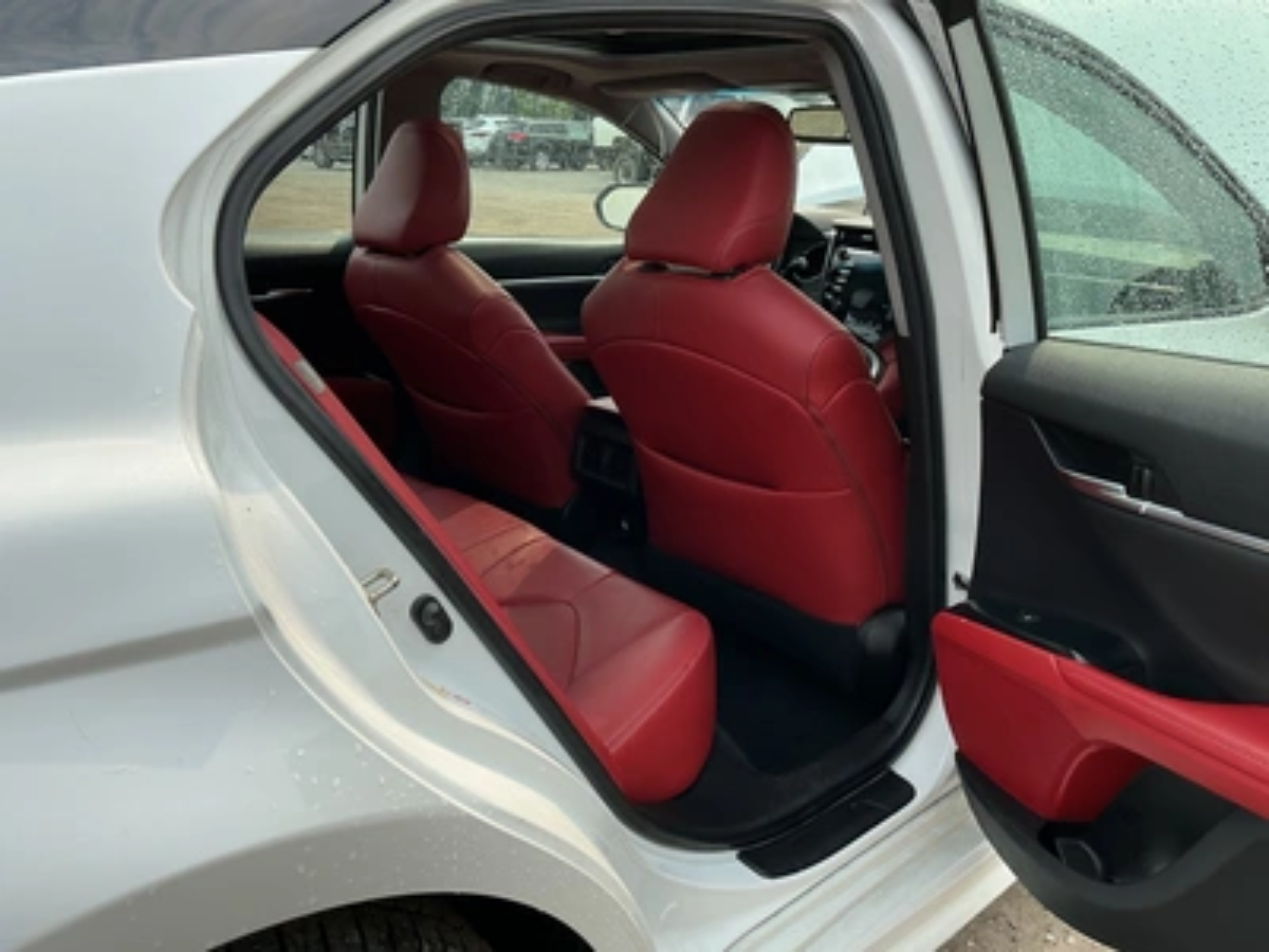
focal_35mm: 28
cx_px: 634
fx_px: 1026
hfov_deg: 63.4
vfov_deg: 49.7
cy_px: 476
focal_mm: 3
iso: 25
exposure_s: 1/962
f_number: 1.8
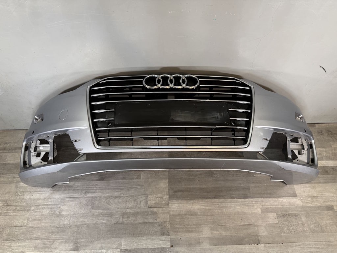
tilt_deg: -55.9
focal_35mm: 24
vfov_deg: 56.8
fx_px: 234
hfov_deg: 71.6
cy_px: 126
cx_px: 168
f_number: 1.78
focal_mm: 6.76
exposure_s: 1/50
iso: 125
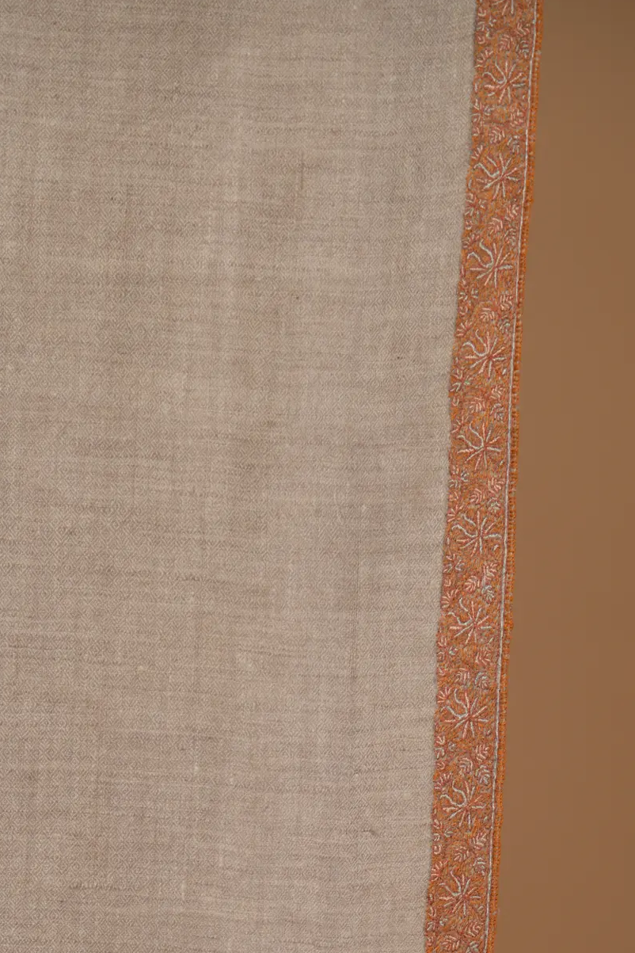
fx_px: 4207
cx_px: 283
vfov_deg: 12.7
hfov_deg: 8.6
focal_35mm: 159
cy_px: 993
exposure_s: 1/320
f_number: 4
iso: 125
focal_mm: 75
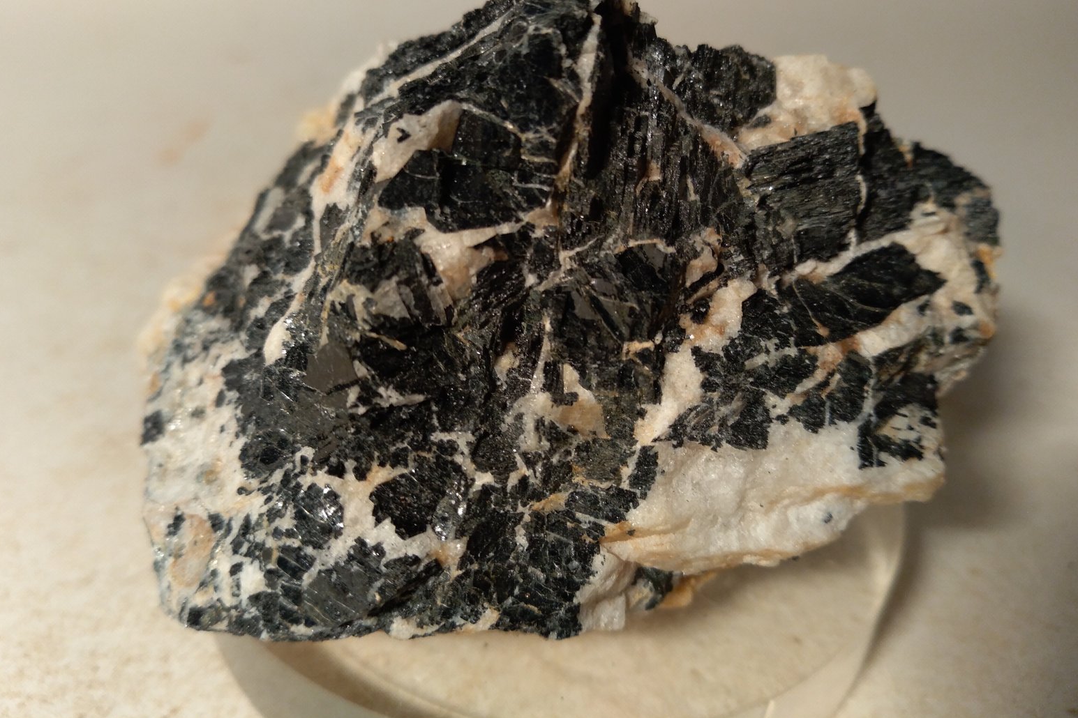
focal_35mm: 28
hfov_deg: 65.5
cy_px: 307
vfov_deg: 46.3
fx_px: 838
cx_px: 530
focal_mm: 3.54
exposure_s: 1/33.3
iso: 118
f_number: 2
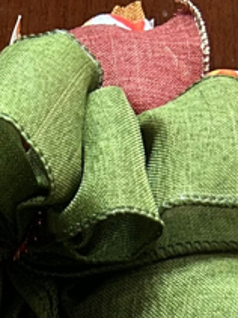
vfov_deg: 11.8
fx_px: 1358
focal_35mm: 148
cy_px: 665
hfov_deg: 9.9
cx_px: 8
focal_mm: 5.7
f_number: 1.5
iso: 250
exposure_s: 1/60
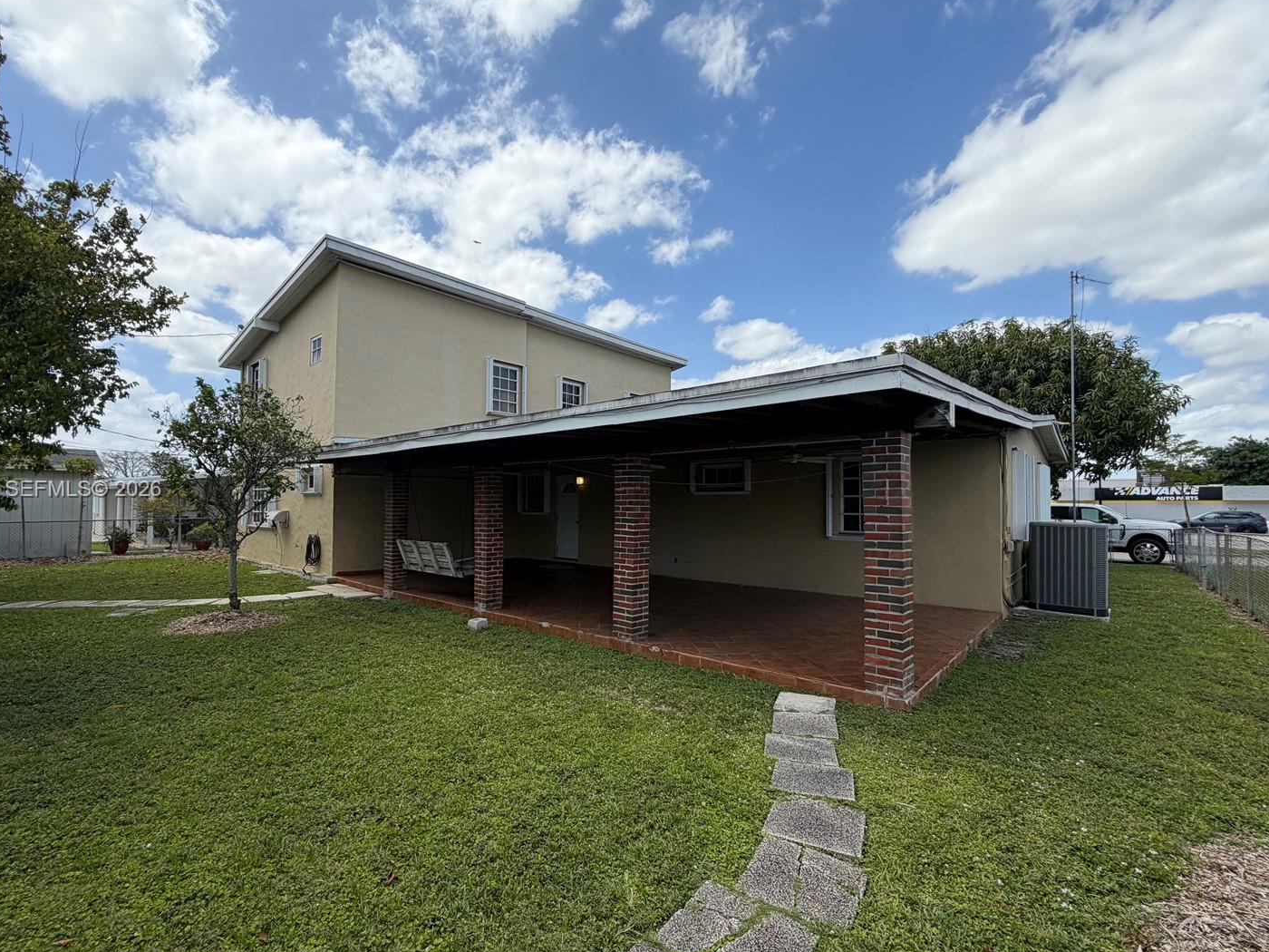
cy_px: 491
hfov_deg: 94.4
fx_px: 587
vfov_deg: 78.1
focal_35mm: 16
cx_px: 605
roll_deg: +0.7
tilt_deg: +0.8
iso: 20
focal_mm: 2.22
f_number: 2.2
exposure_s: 1/942
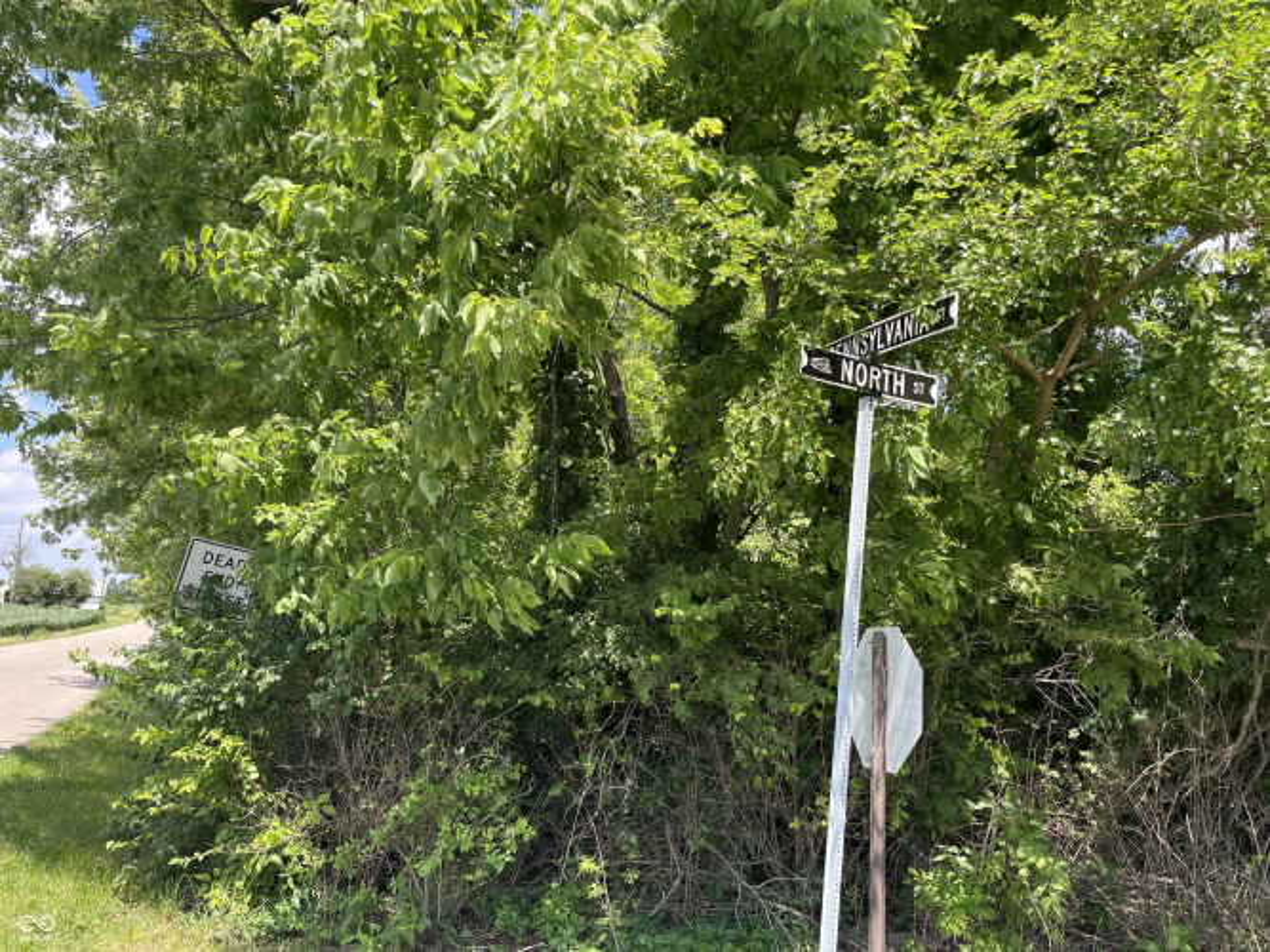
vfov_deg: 53.0
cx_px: 635
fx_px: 954
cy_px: 476
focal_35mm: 26
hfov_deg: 67.3
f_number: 1.6
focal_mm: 5.1
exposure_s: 1/668
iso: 50
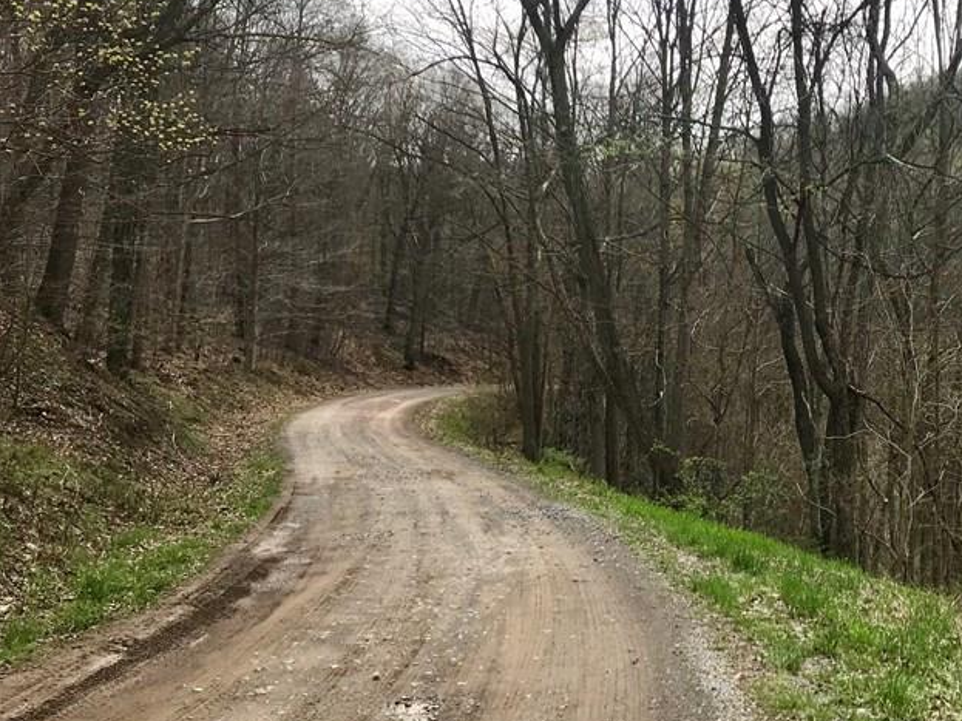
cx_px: 752
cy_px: 421
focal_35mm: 46
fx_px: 1278
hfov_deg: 39.8
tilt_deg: -2.6
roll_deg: -0.1
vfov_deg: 31.4
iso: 20
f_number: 1.8
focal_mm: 3.99
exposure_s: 1/1227
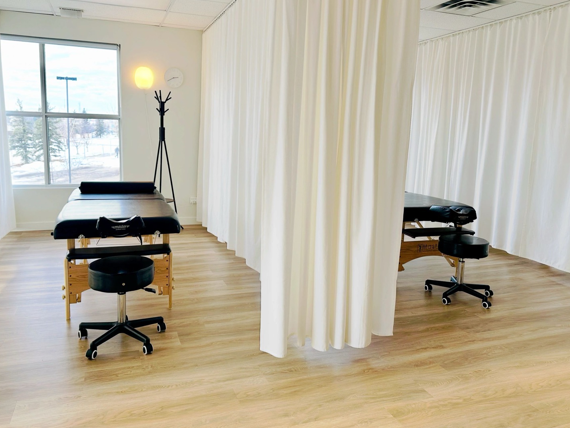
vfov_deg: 51.3
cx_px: 265
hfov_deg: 65.2
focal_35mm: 27
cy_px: 196
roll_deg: -1.1
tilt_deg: -7.0
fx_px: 445
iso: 100
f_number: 1.78
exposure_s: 1/160
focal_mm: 6.86
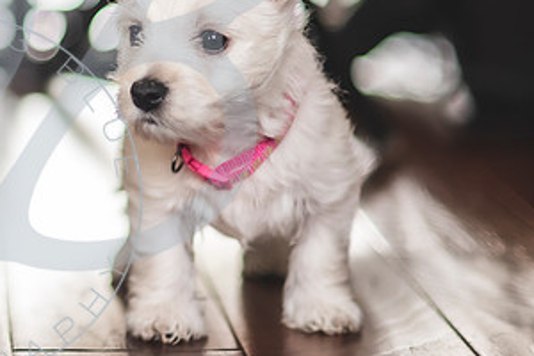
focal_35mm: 198
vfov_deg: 6.9
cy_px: 49
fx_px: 2937
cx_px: -58
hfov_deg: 10.3
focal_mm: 85
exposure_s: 1/125
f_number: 1.8
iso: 500
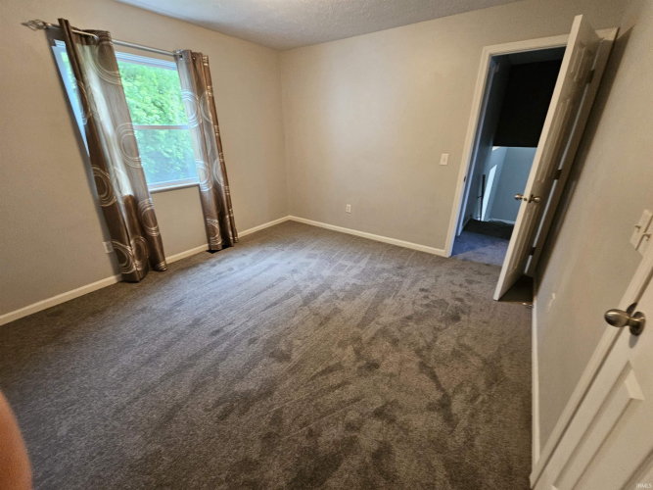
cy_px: 245
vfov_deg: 89.9
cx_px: 326
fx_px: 245
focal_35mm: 13
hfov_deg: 106.2
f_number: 2.2
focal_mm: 2.2
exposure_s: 1/30
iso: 320
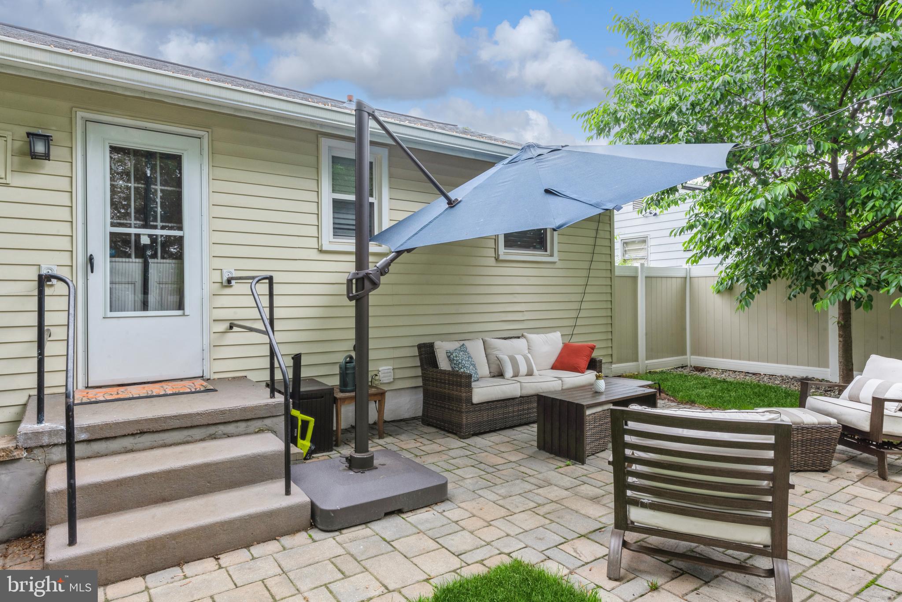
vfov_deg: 59.5
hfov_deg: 81.2
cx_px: 451
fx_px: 526
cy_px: 301
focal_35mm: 21
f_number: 16
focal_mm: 21
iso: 200
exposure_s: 1/25
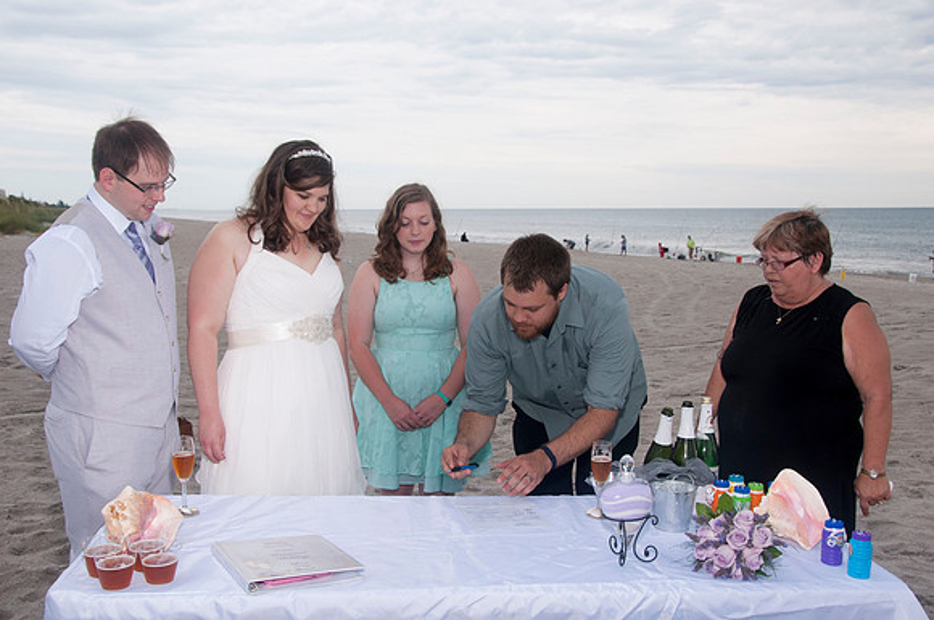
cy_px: 310
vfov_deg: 36.8
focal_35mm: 36
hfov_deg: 53.2
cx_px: 467
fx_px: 933
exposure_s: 1/250
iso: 100
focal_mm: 24
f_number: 7.1
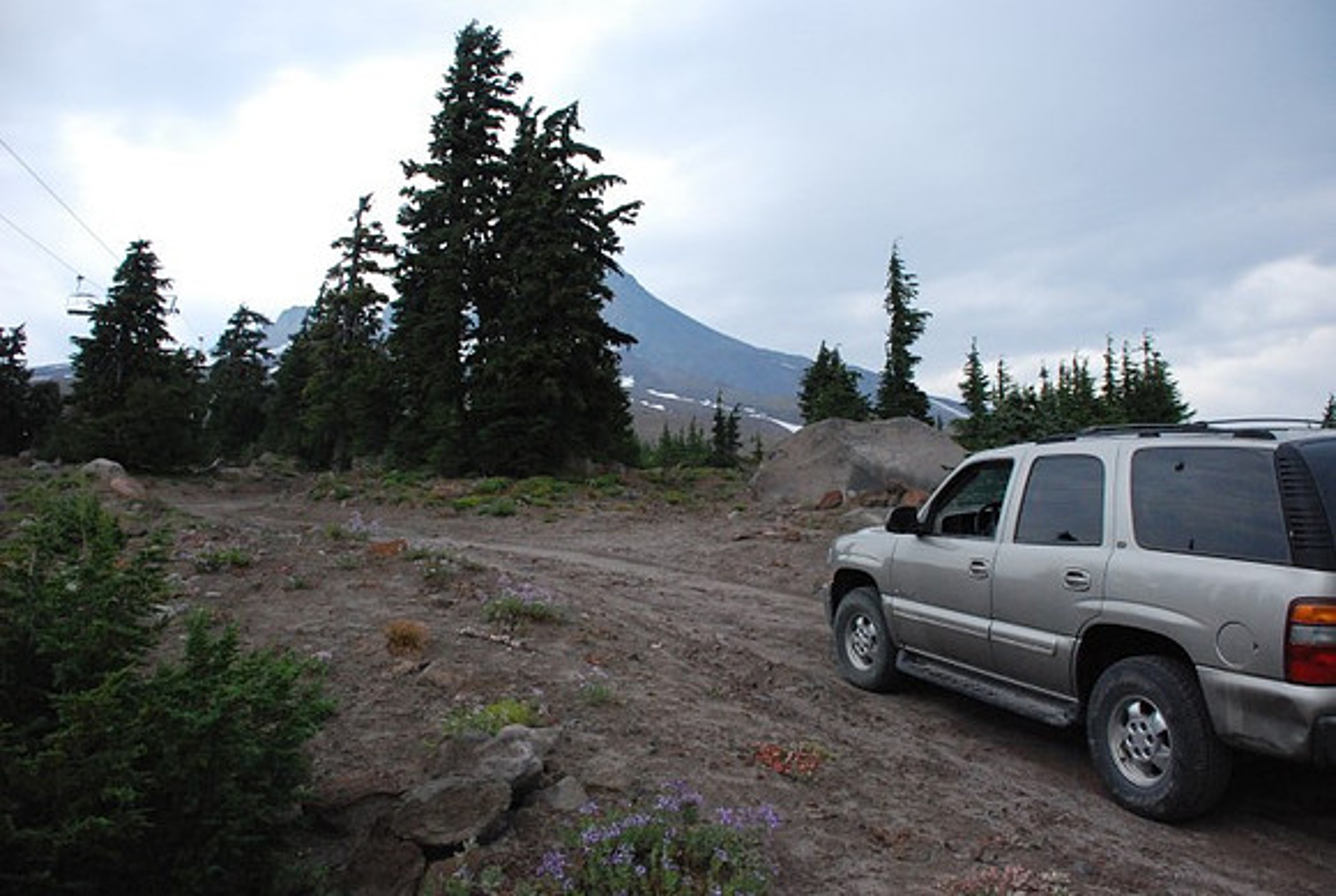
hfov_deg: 67.3
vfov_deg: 48.1
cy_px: 448
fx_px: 1004
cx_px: 668
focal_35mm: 27
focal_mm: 18
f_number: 4
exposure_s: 1/4000
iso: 1600
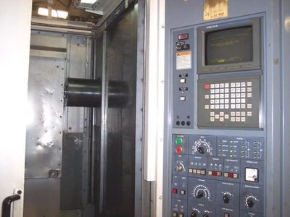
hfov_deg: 49.0
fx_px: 318
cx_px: 145
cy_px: 108
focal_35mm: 38
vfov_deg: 37.7
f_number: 2.8
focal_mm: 8
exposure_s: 1/30
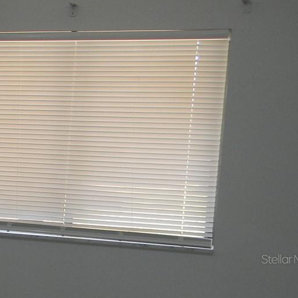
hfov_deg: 15.9
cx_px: -152
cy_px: 259
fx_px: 974
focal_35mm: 100
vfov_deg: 17.2
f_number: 3.7
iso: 125
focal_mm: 6.4
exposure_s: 1/30
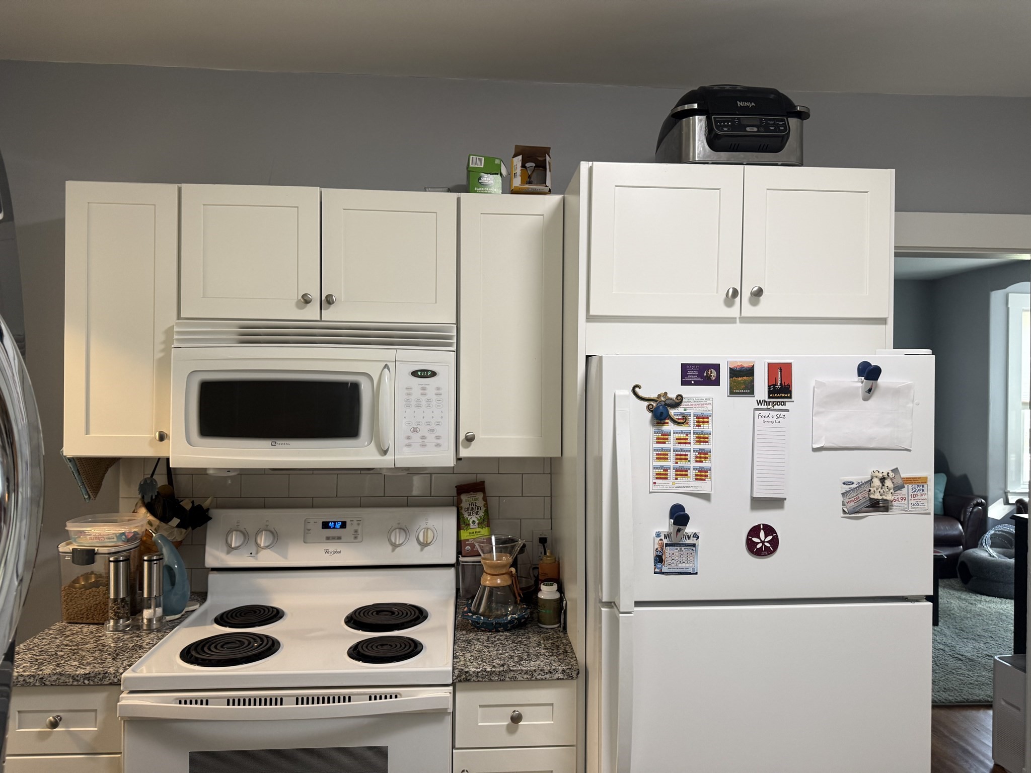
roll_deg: -0.5
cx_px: 516
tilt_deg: -0.2
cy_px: 386
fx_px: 715
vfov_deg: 56.8
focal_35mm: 24
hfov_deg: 71.6
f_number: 1.78
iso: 125
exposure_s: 1/60
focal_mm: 6.76
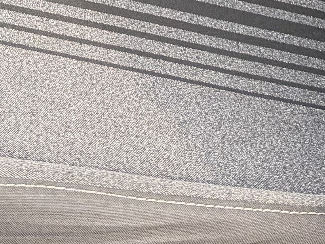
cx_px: 5
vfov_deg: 7.7
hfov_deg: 11.7
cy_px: -483
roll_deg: +2.5
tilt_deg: -19.4
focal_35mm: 167
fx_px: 1568
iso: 80
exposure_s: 1/177
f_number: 1.78
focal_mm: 6.76
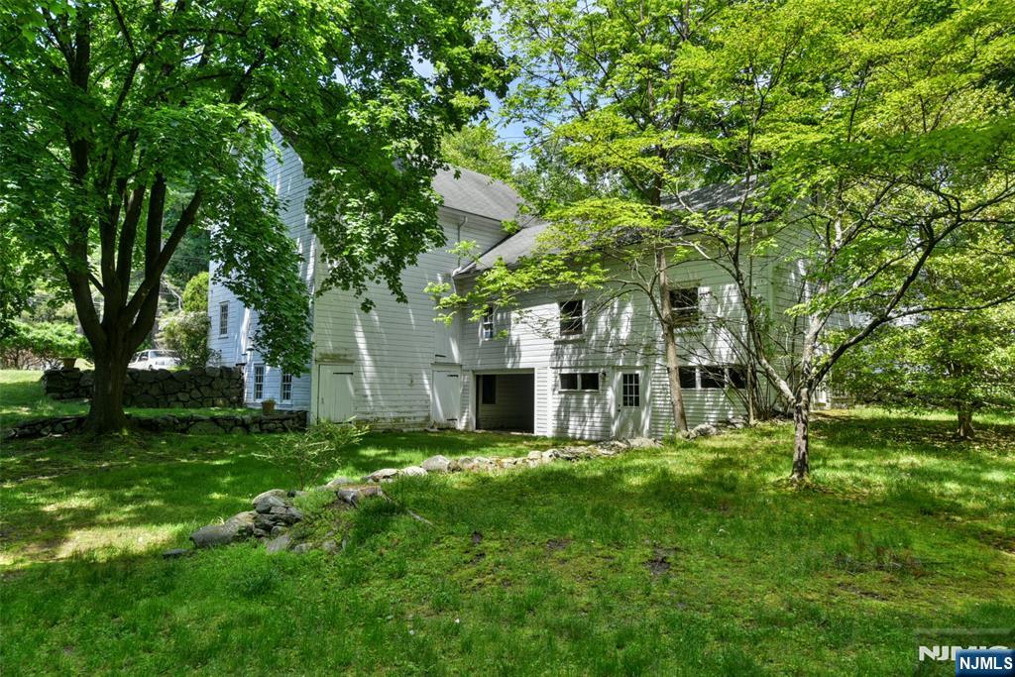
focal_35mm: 24
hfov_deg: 73.7
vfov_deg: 53.1
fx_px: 677
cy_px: 338
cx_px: 508
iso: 200
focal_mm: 24
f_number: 5.6
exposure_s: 1/250
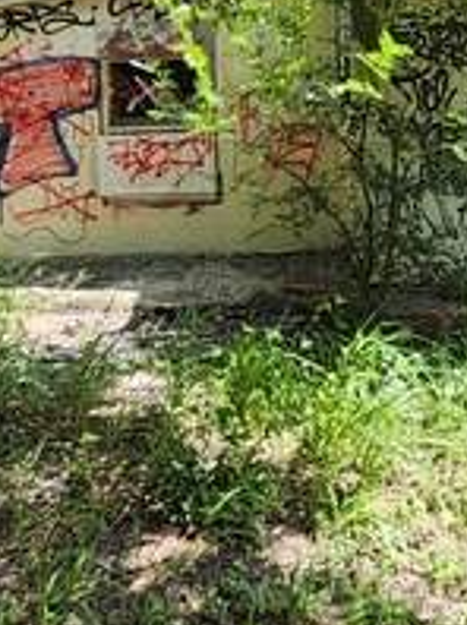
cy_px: 208
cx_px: 229
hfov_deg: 34.3
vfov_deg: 44.2
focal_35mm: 42
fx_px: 757
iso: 32
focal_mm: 1.13
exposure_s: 1/287
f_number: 2.2
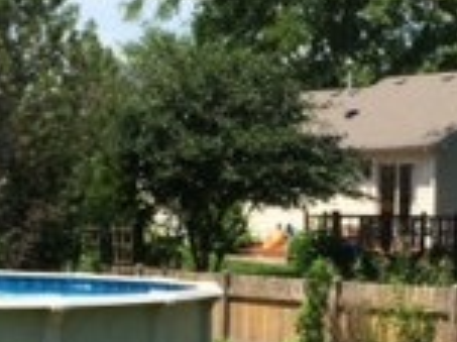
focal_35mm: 127
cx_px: 281
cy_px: 412
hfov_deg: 15.5
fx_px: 1675
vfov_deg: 11.4
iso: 40
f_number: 2.2
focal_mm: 4.12
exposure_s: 1/1414
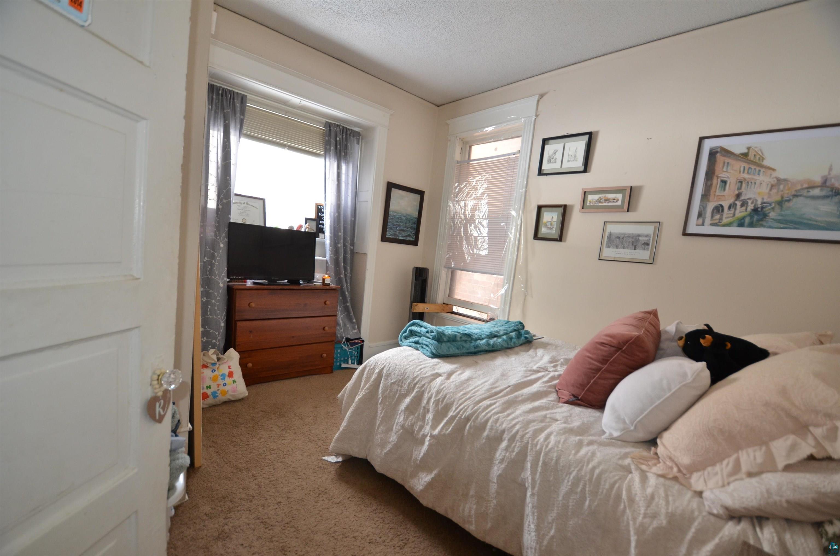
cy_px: 278
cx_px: 420
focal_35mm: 15
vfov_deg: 77.1
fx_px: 349
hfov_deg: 100.5
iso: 640
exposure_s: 1/60
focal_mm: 10
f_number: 3.5
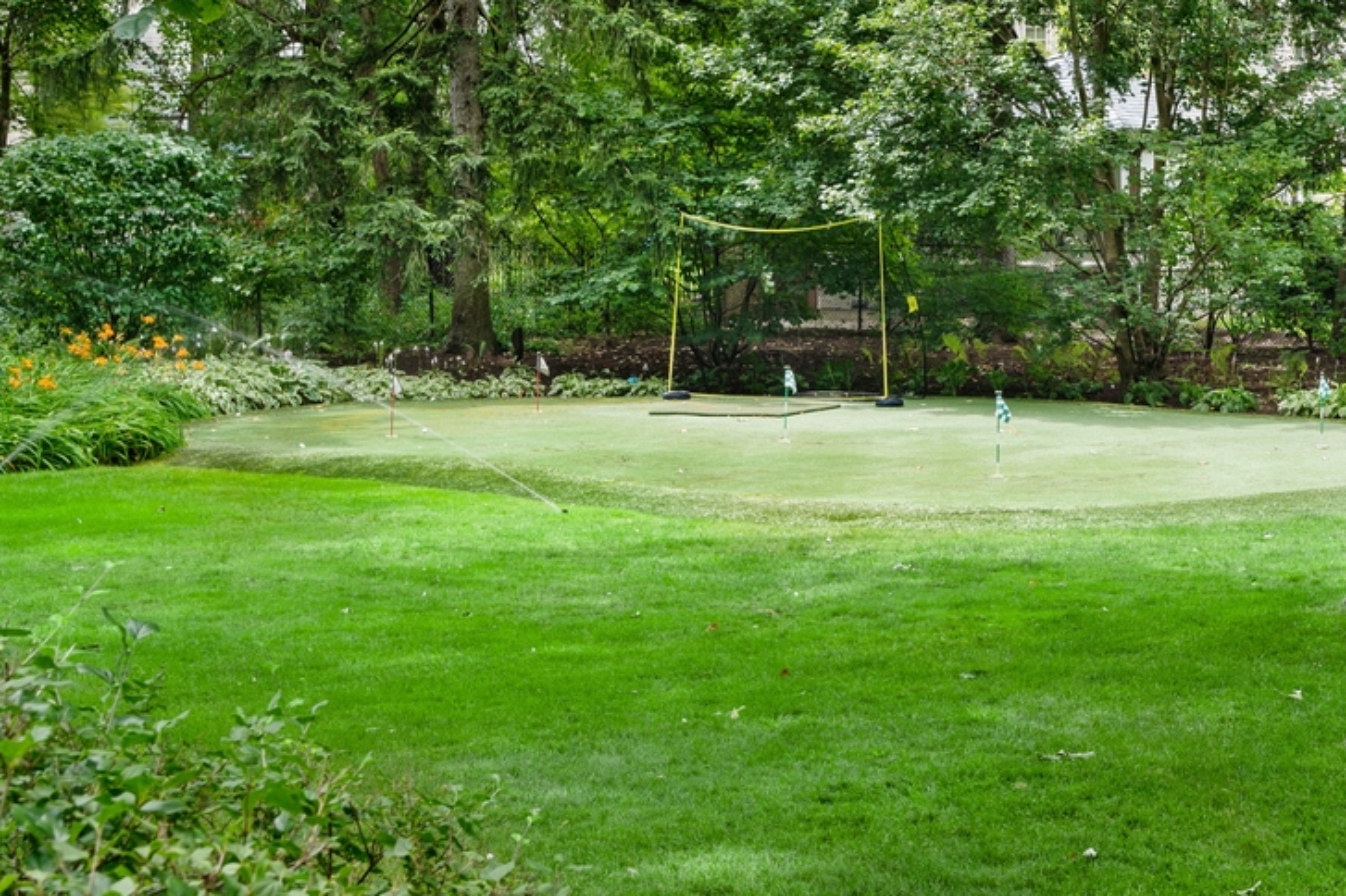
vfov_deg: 20.2
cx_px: 1393
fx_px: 2504
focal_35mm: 67
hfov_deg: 28.0
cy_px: 296
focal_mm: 30
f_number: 8
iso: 200
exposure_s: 1/15
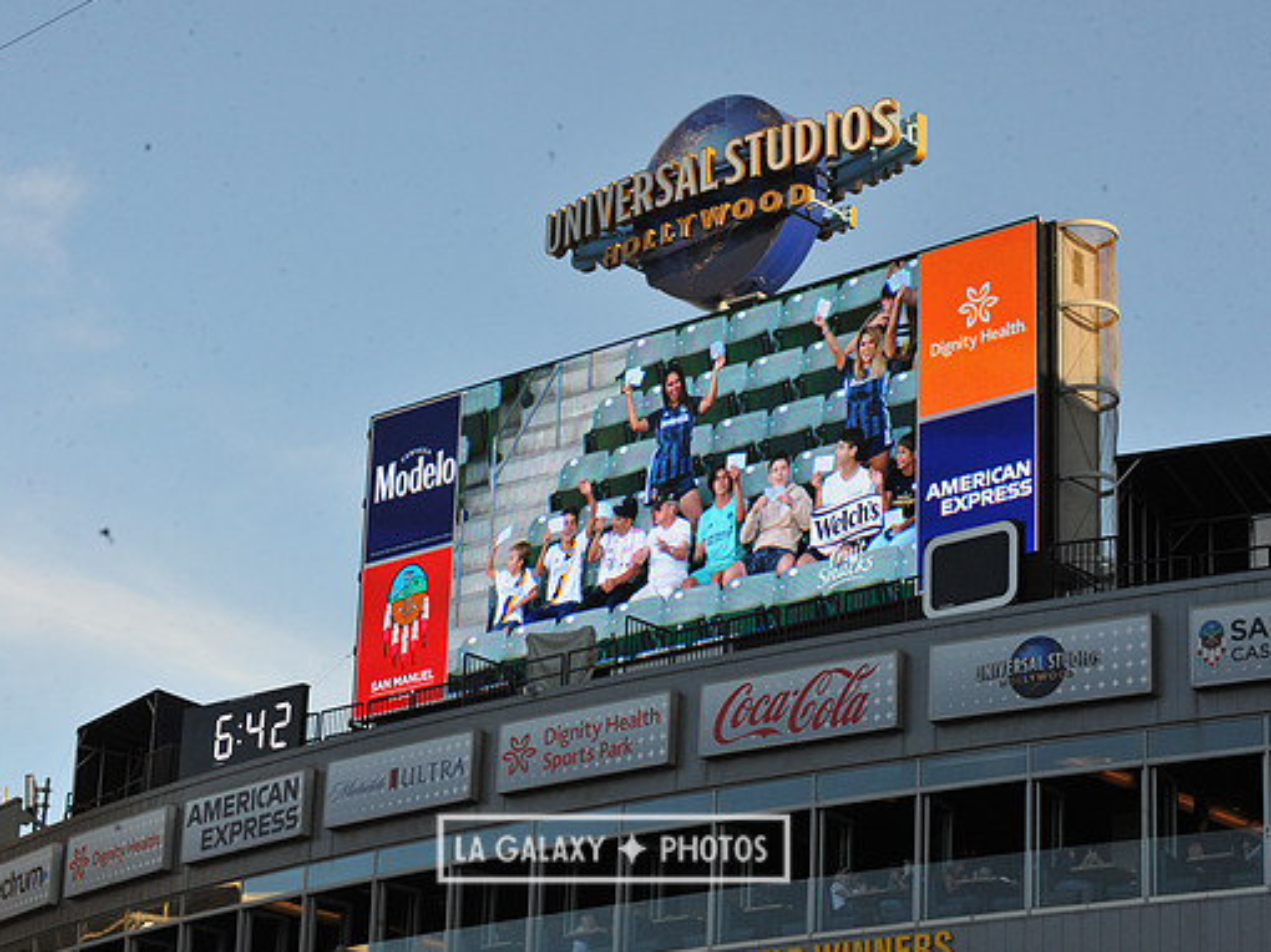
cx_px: 613
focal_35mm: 94
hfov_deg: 20.9
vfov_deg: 15.7
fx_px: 3450
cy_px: 474
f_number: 14
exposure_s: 1/800
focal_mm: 86
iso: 1600
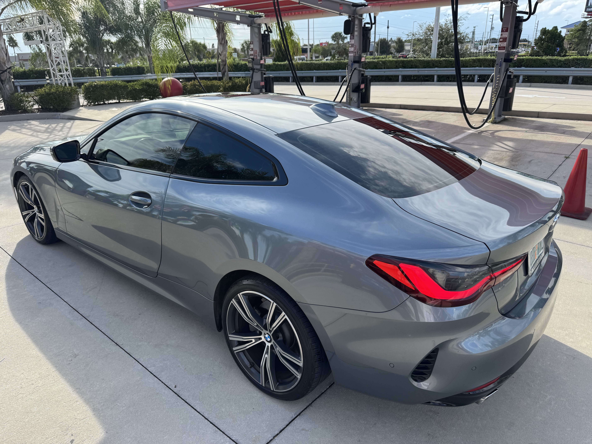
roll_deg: +1.0
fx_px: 410
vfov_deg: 56.8
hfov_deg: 71.6
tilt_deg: -20.1
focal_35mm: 24
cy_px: 222
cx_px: 296
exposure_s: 1/1597
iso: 80
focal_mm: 6.76
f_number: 1.78
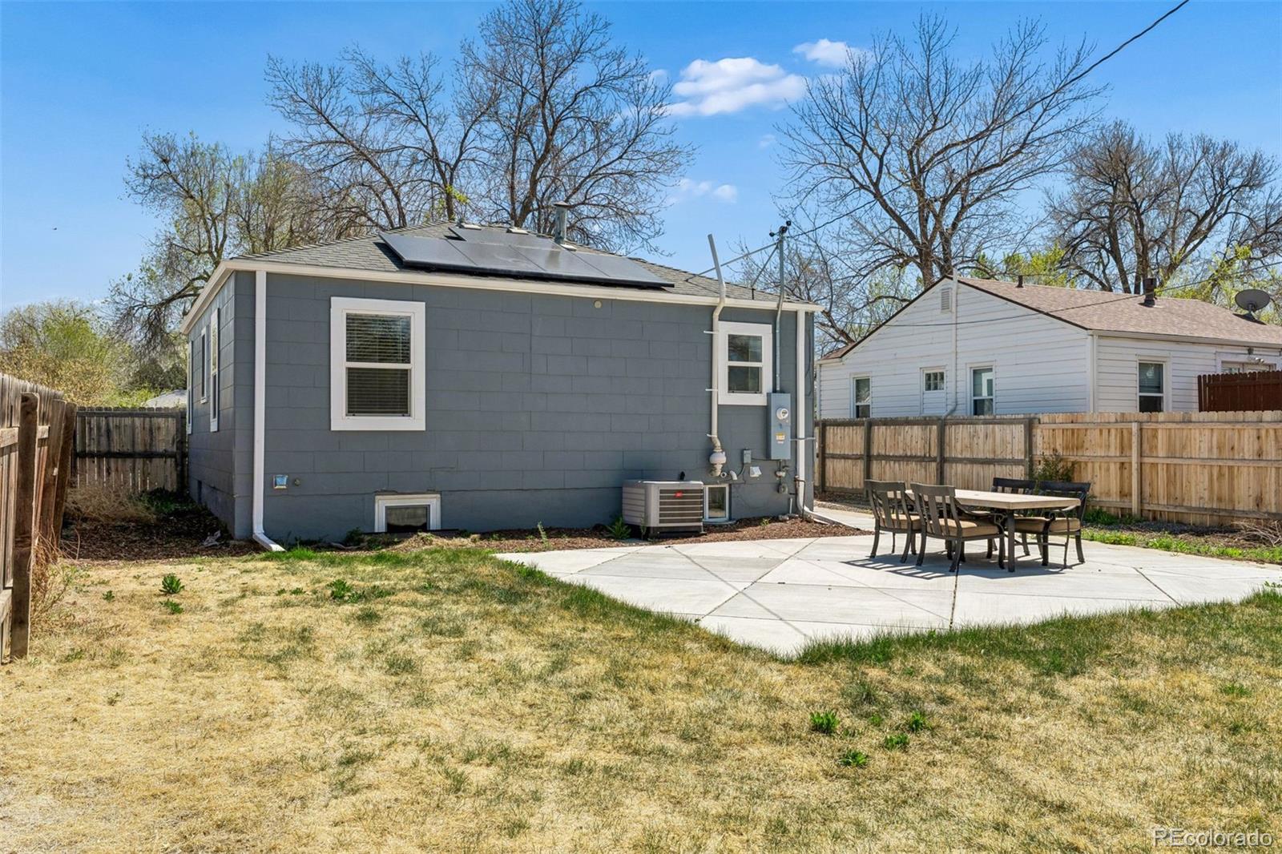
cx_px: 641
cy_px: 427
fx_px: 1032
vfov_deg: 44.9
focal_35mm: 29
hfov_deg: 63.7
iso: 400
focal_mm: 29
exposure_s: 1/1250
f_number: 9
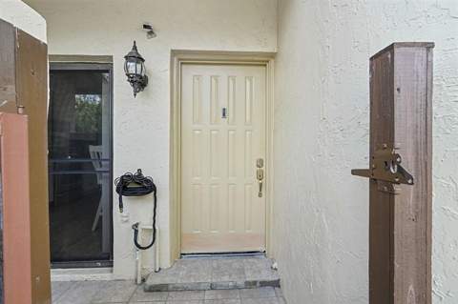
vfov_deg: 71.9
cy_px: 152
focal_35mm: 16
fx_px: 210
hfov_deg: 95.0
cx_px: 229
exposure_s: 1/60
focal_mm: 11
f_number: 3.5
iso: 125
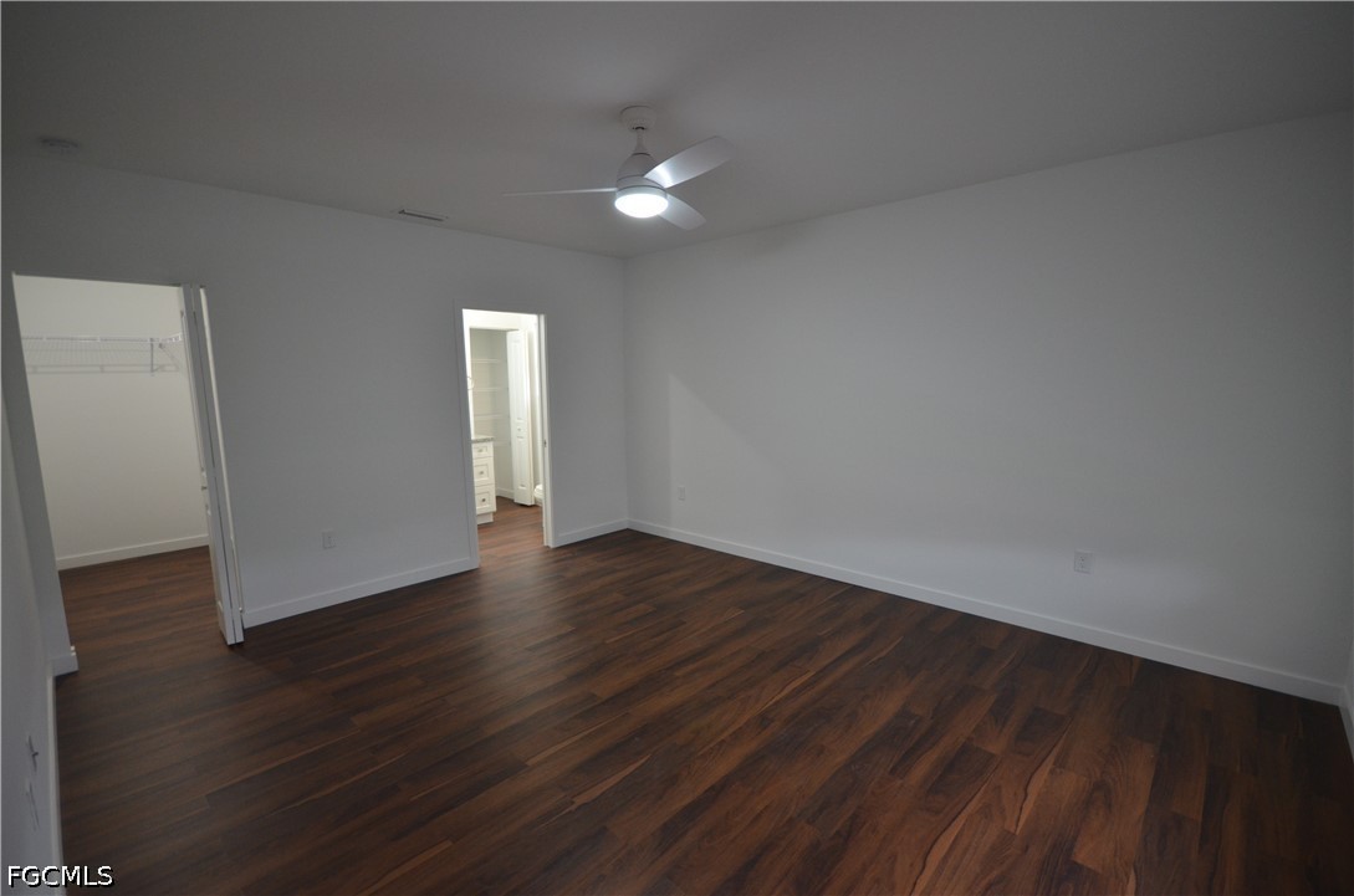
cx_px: 677
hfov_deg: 100.5
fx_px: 563
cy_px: 448
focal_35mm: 15
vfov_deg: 77.1
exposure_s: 1/60
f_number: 4
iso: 720
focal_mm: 10
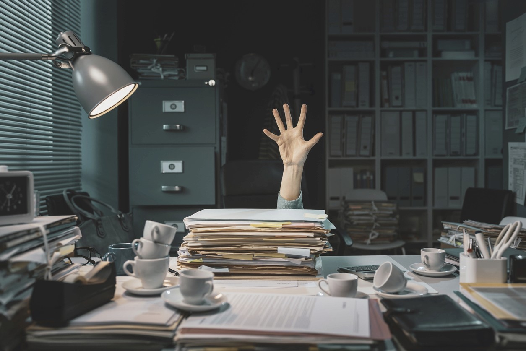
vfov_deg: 37.9
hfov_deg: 54.4
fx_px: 512
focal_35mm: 35
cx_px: 263
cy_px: 176
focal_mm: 35
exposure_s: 1/60
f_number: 2.8
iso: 100
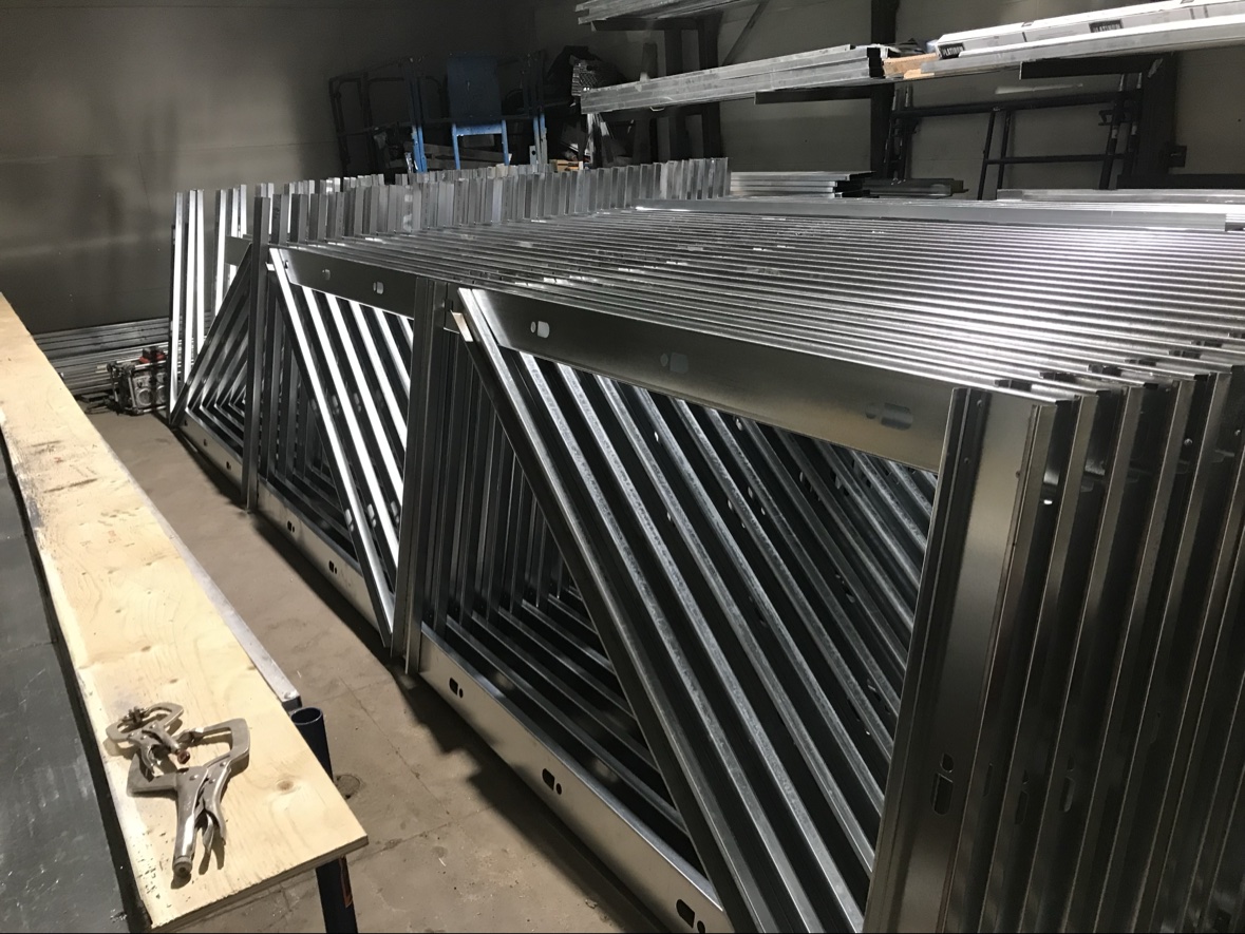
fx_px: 1007
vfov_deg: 49.8
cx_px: 622
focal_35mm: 28
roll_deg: +2.2
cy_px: 467
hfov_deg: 63.4
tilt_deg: -16.9
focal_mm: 3.99
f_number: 1.8
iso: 64
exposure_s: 1/15
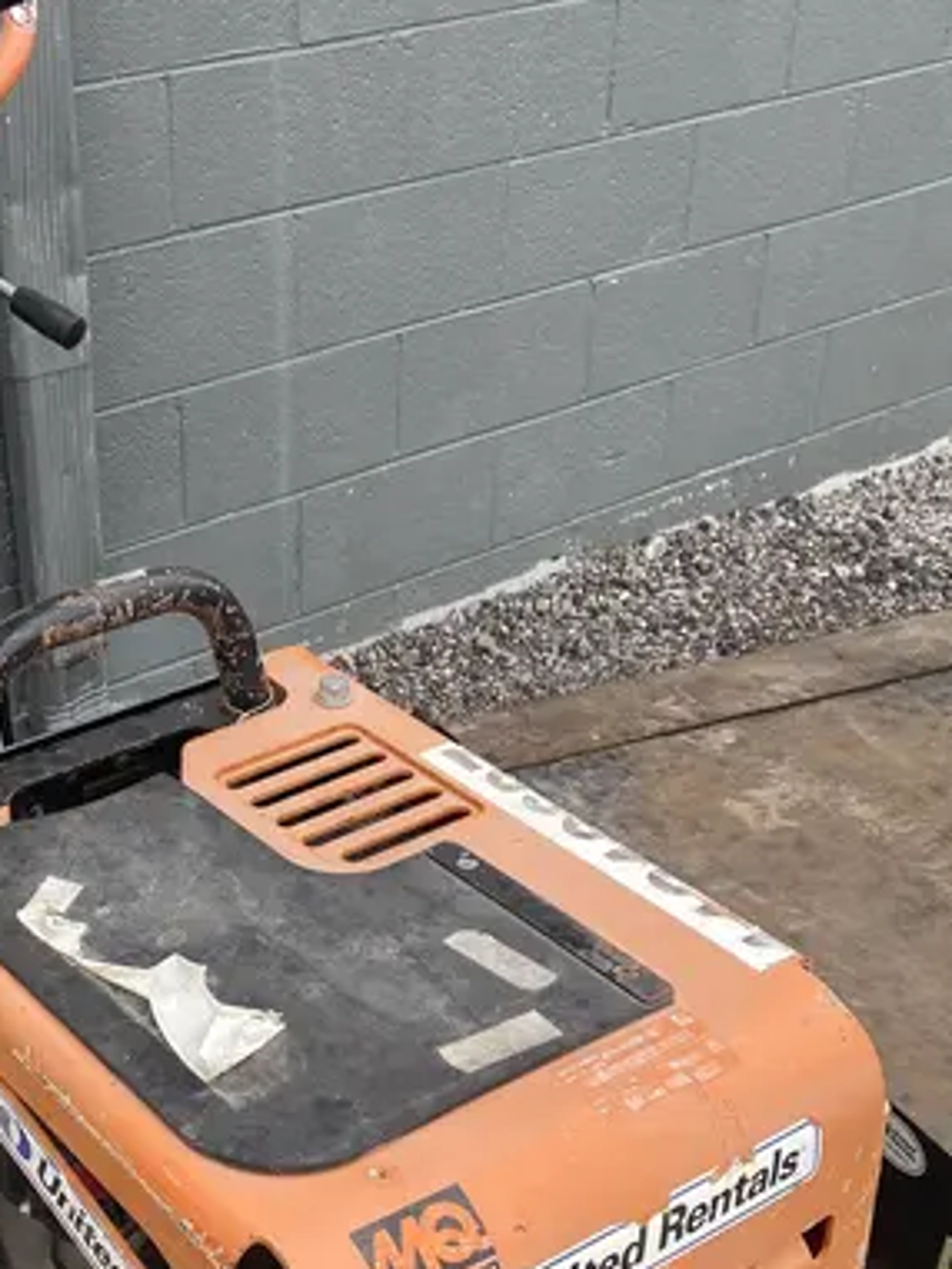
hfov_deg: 28.3
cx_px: 146
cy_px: 934
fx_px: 1832
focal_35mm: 50
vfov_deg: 37.3
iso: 32
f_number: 1.8
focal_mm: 4.25
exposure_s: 1/163
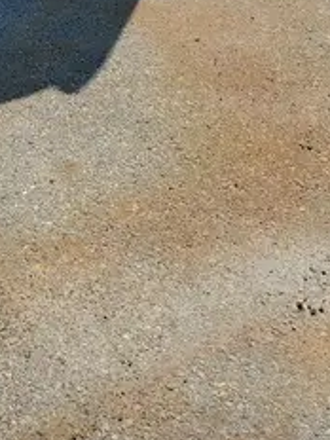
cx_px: -66
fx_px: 1042
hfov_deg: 17.2
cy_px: -244
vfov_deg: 20.1
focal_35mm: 82
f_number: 2.4
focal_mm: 4.3
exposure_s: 1/2077
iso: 50
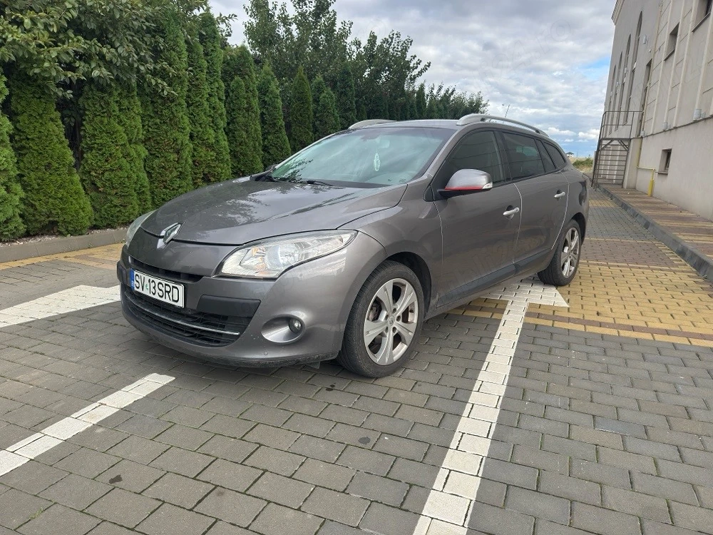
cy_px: 268
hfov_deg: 71.6
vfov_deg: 56.8
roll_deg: -1.7
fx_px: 494
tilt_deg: -13.7
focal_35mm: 24
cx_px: 356
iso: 100
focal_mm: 6.76
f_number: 1.78
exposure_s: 1/1449
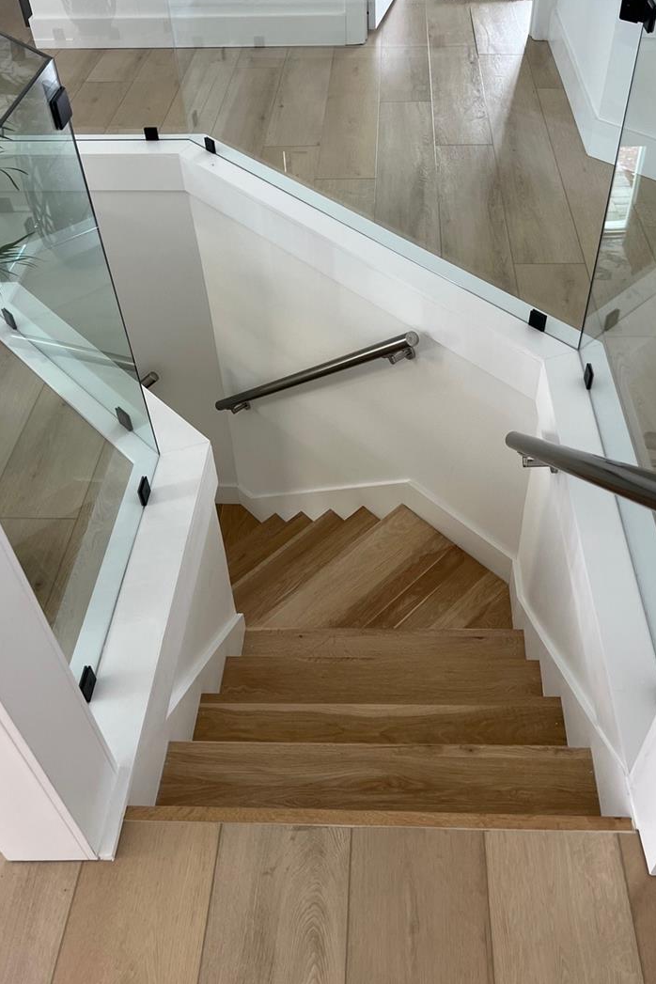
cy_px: 437
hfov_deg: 42.3
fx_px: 847
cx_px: 346
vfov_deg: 60.1
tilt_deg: -42.9
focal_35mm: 31
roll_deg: +3.5
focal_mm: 5.7
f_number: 1.5
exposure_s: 1/120
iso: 125
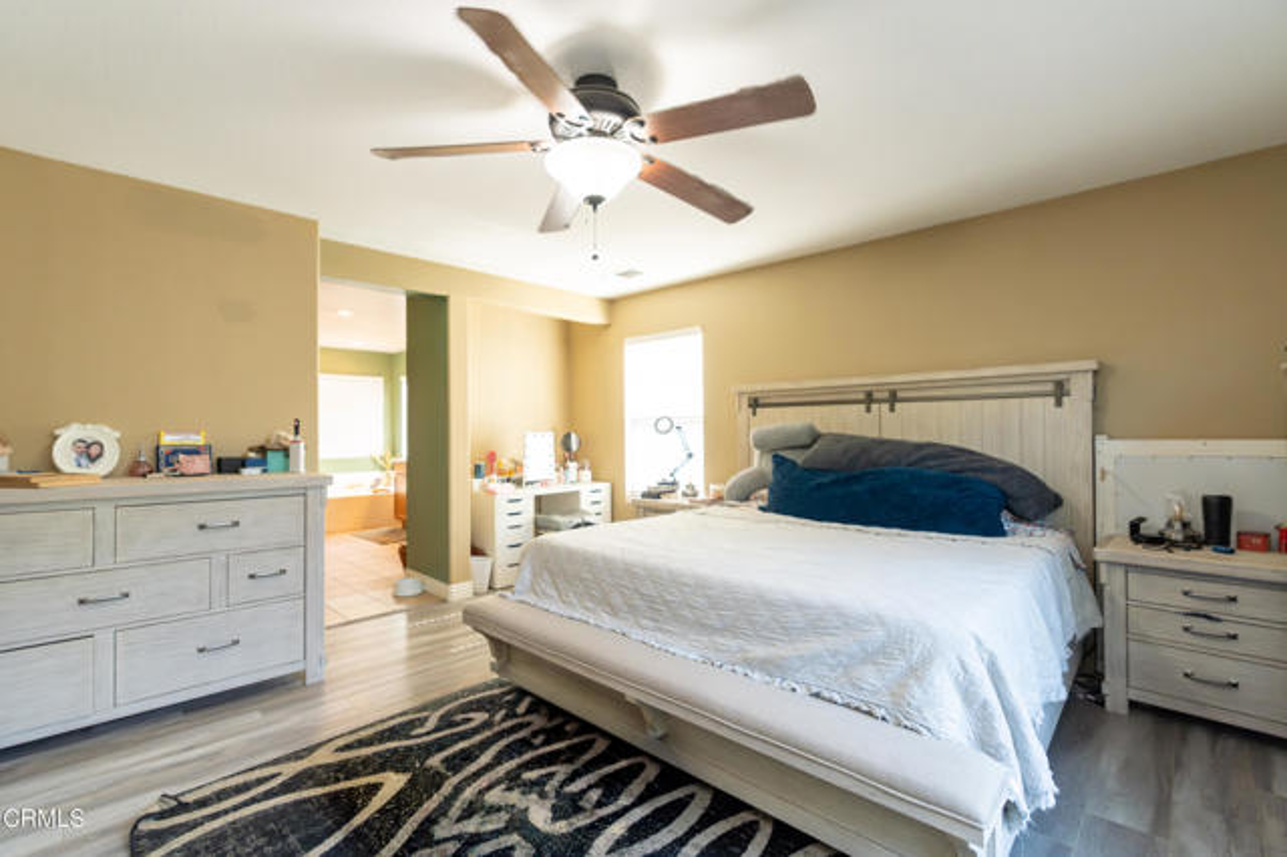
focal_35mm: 16
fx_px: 572
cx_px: 644
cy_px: 428
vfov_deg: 73.7
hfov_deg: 96.8
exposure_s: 1/160
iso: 800
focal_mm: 16
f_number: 4
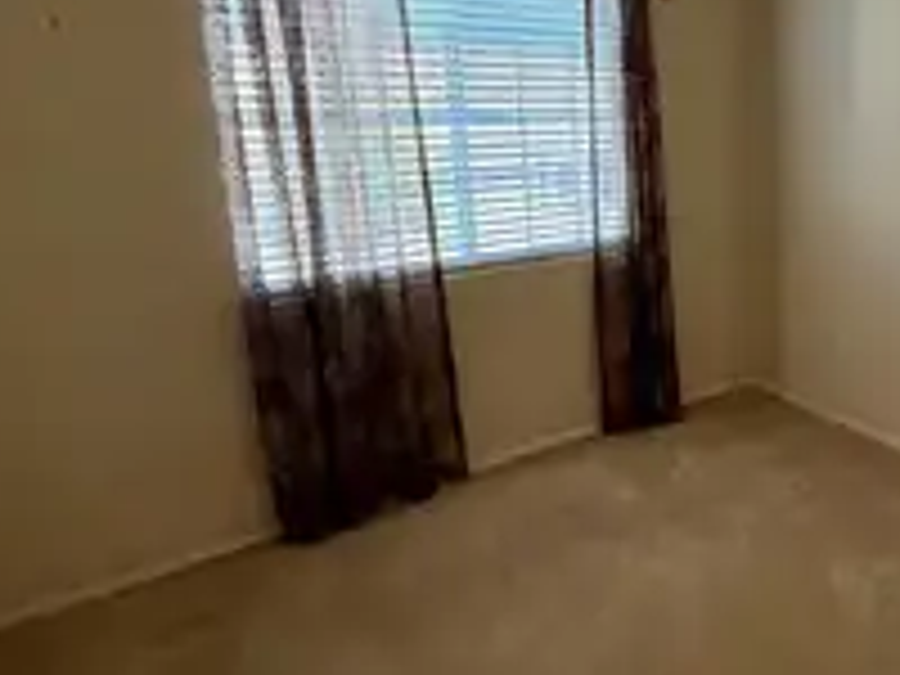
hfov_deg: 57.3
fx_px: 728
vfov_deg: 49.4
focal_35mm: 28
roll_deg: +0.2
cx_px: 756
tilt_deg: -12.7
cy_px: 270
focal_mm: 2.22
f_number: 2.2
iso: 250
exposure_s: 1/120
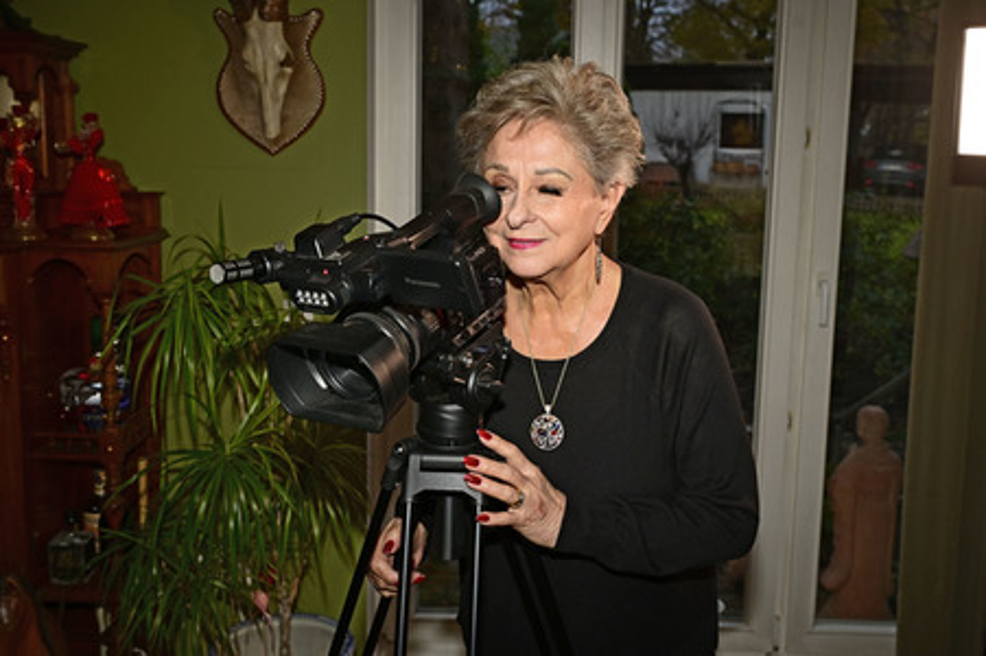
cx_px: 493
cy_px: 328
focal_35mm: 35
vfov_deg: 37.8
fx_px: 958
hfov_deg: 54.5
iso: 1000
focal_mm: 35
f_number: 6.3
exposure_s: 1/200
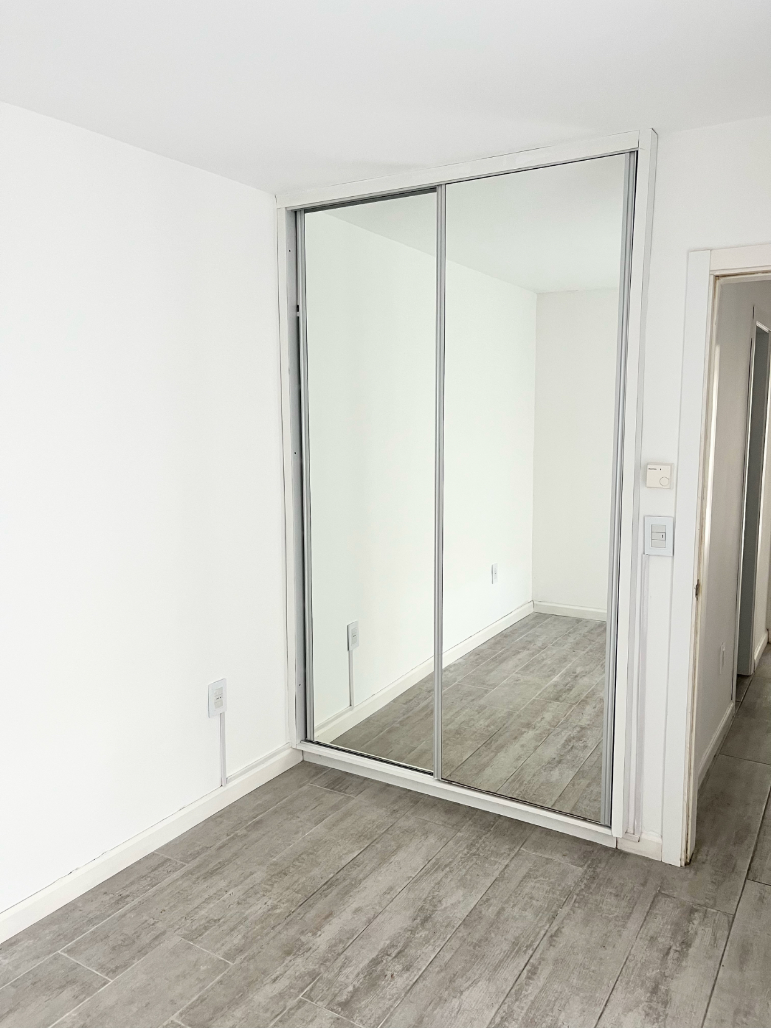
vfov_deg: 67.3
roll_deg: +0.5
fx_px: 772
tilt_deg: -9.2
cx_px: 386
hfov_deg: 53.1
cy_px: 514
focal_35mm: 26
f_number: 1.6
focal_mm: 5.1
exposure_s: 1/64
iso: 125
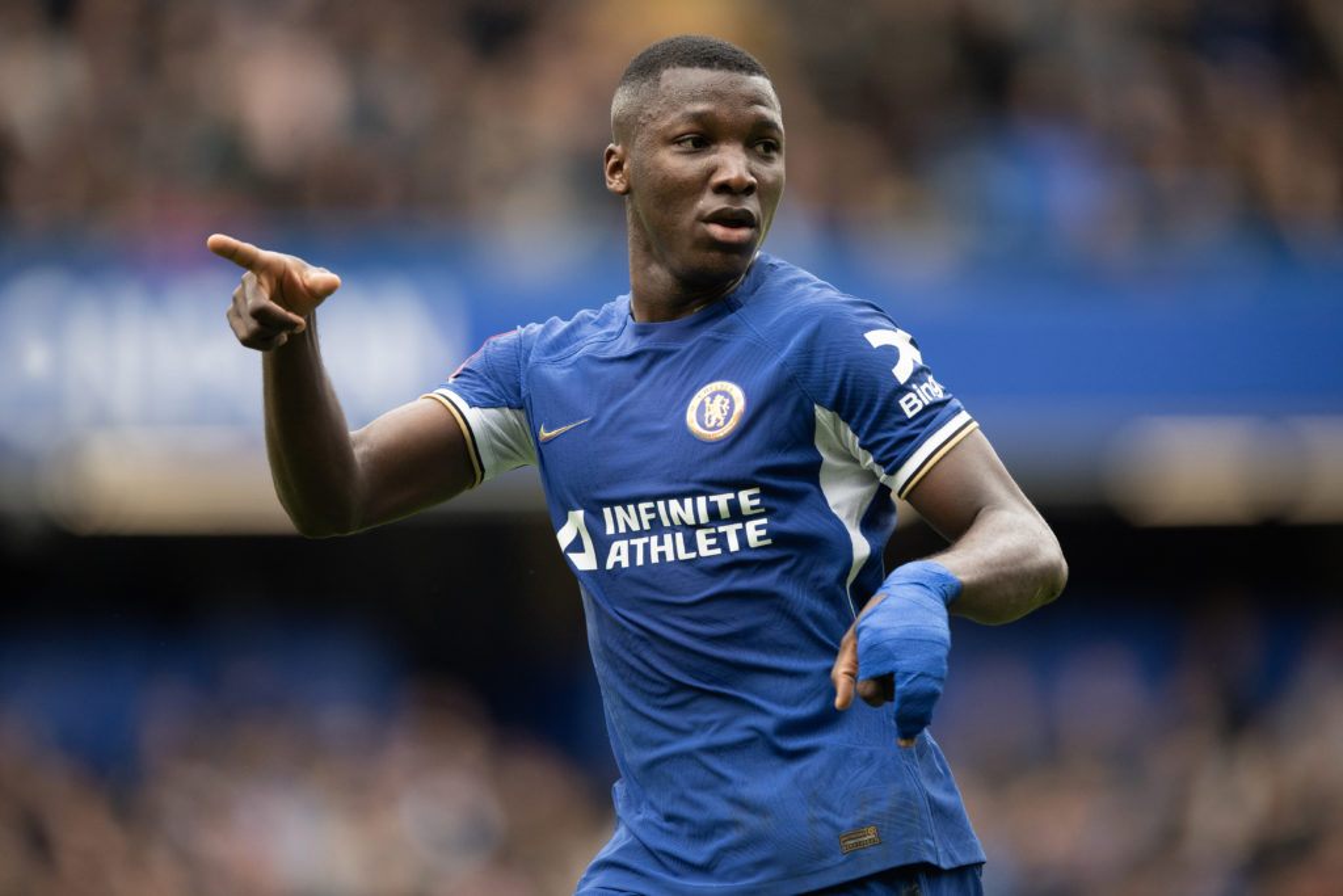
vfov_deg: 2.3
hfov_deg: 3.4
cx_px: 672
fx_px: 22385
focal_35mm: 600
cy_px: 448
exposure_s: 1/2000
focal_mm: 600
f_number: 4
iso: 2000
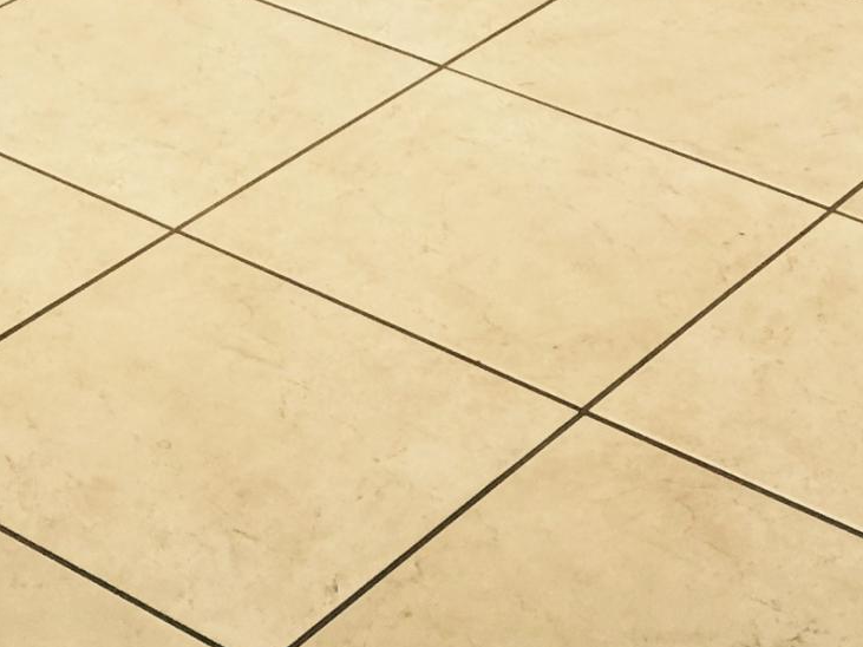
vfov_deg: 11.5
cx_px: 123
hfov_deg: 16.4
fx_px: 2966
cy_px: -557
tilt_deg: -14.4
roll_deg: -0.7
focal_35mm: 119
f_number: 2.2
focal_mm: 4.15
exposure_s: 1/30
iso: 40
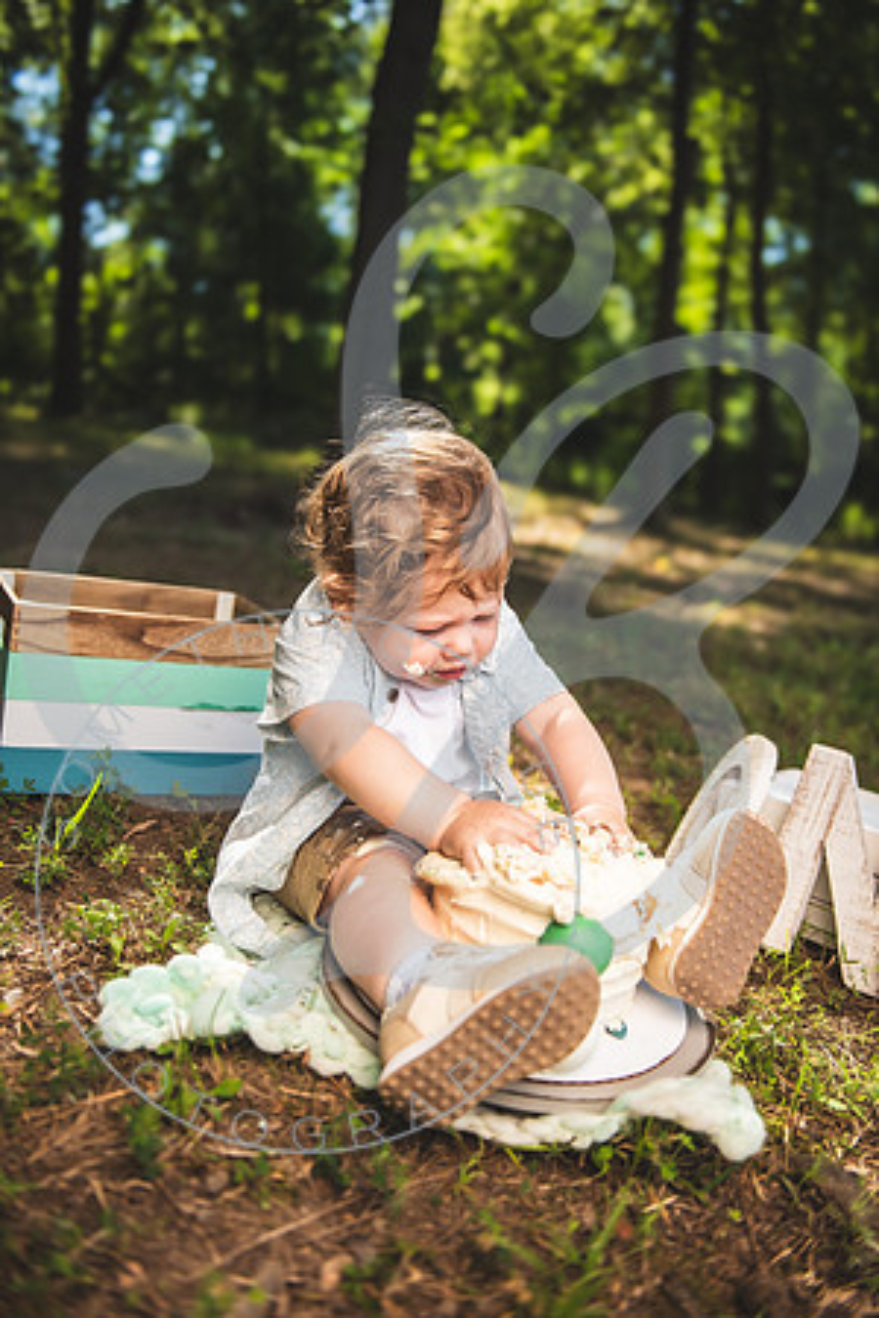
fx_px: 1135
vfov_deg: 60.3
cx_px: 440
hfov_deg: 42.3
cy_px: 659
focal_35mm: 31
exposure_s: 1/800
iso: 100
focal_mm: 31
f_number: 2.8
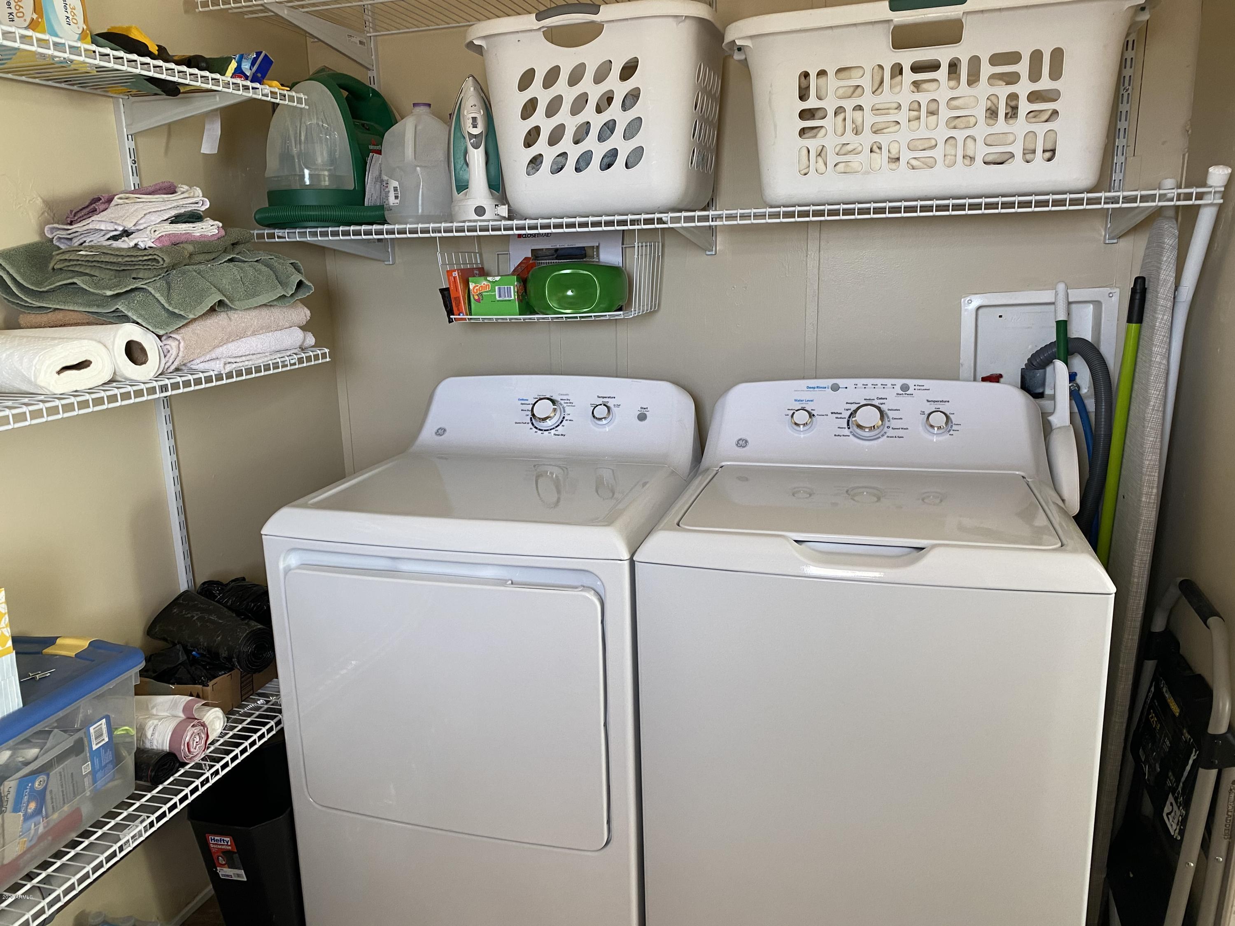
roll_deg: +2.0
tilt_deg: -13.0
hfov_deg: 67.3
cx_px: 618
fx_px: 928
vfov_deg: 53.1
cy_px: 463
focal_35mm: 26
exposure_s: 1/72
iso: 125
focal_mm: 4.25
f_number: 1.8
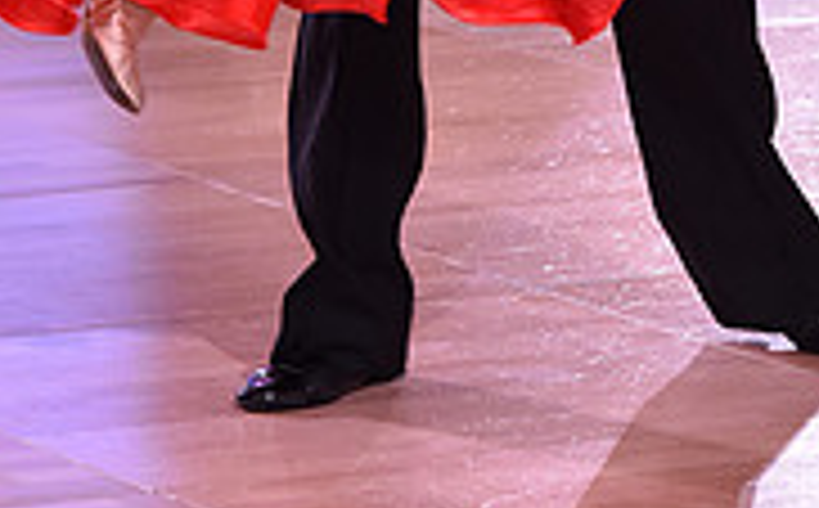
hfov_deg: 6.2
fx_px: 7619
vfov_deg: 3.8
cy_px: -432
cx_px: 290
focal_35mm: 342
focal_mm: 105
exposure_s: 1/250
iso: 1600
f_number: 4.5
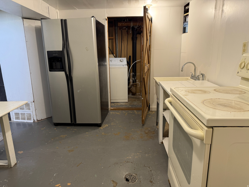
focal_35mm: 24
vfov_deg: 56.8
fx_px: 173
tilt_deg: -12.6
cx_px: 124
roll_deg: +1.1
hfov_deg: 71.6
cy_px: 94
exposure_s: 1/60
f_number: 1.78
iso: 125
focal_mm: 6.76
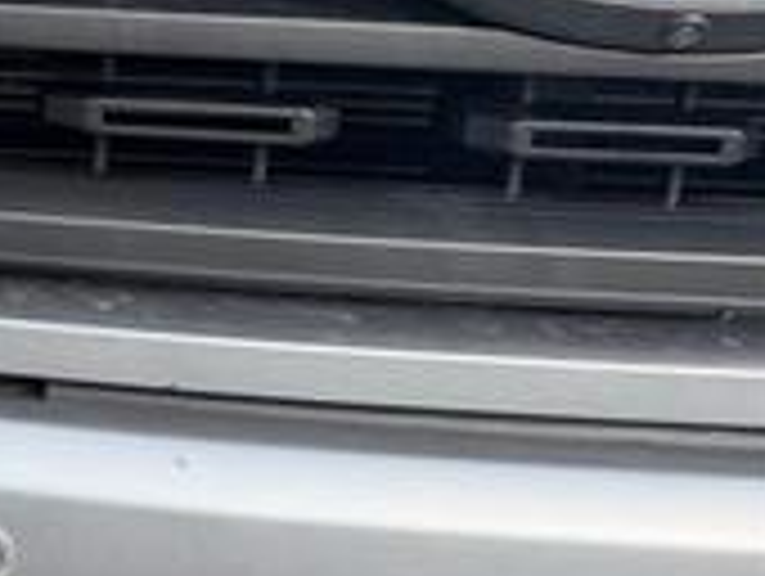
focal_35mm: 71
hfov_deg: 22.8
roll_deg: -5.0
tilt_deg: -10.8
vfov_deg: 20.6
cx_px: -351
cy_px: 153
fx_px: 1571
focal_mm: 6.76
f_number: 1.78
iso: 100
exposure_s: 1/1689
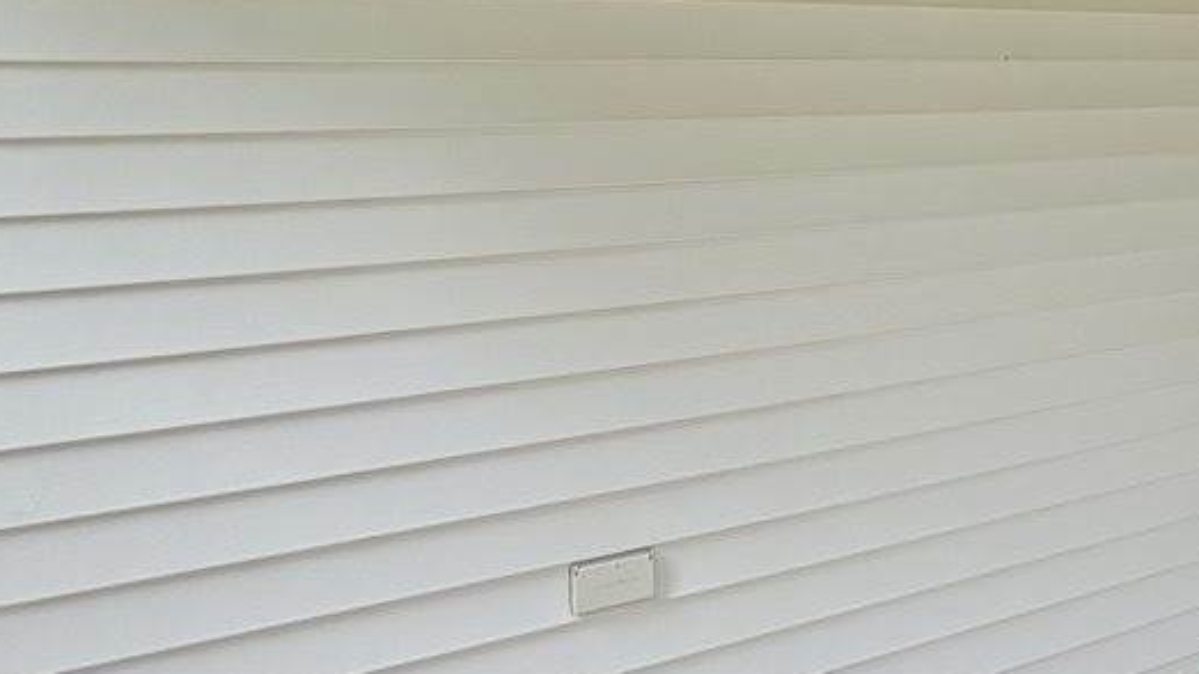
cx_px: 1453
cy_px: 167
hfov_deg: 36.6
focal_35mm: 42
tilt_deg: -4.0
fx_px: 1335
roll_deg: +1.0
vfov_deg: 27.9
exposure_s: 1/181
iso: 40
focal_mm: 2.2
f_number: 2.2
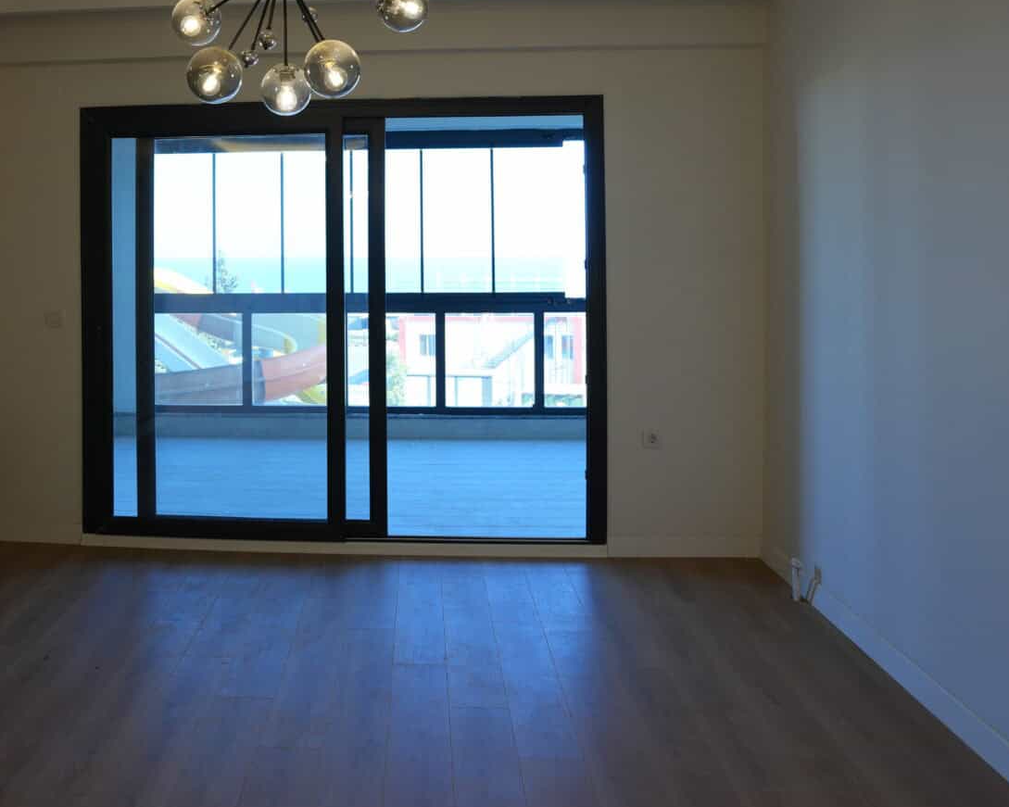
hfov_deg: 57.5
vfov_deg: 47.3
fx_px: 896
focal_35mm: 30
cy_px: 238
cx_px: 340
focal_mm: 17
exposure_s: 1/60
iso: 200
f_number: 4
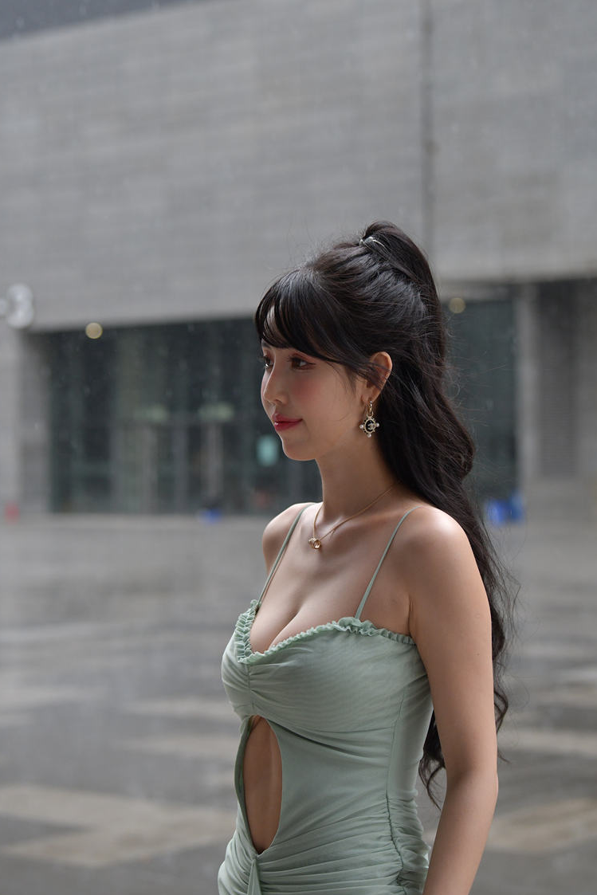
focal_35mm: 84
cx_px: 315
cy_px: 428
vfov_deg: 24.2
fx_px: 2089
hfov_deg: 16.3
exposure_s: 1/500
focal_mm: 70
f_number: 3.5
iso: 1000
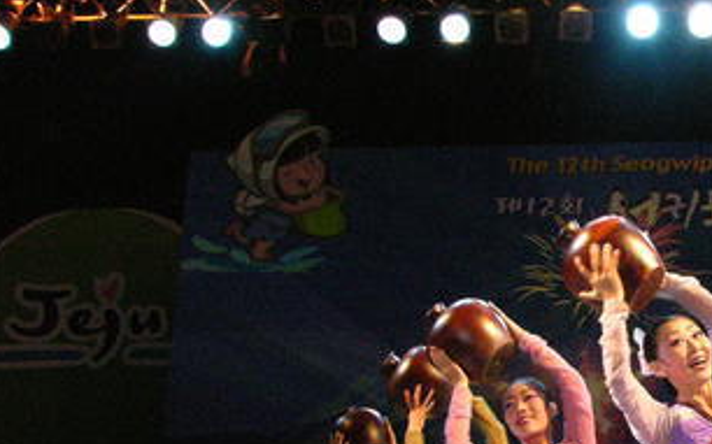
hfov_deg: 23.3
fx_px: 1649
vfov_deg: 15.2
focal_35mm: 85
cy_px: 361
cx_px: 726
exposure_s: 1/60
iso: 400
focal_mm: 8.9
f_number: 5.6
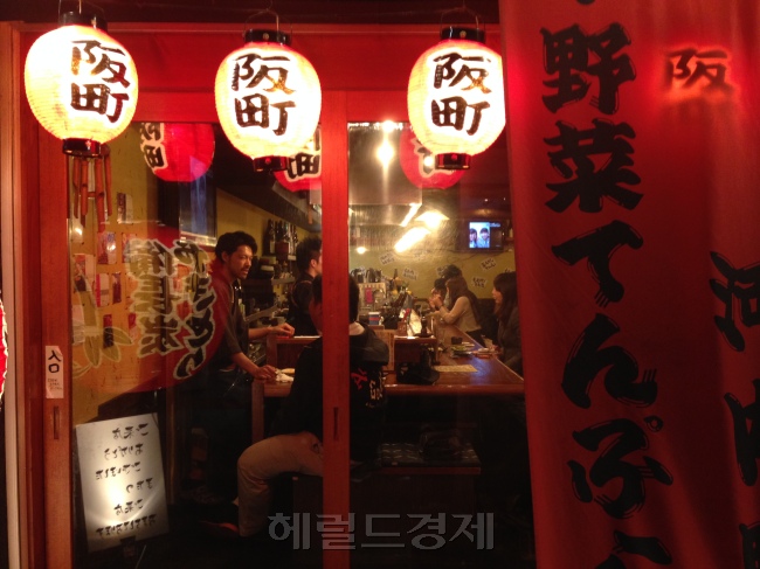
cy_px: 284
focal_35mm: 33
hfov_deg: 55.4
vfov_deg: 42.9
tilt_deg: -2.7
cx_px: 380
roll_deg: -0.4
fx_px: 724
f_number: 2.4
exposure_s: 1/20
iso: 125
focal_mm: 4.12
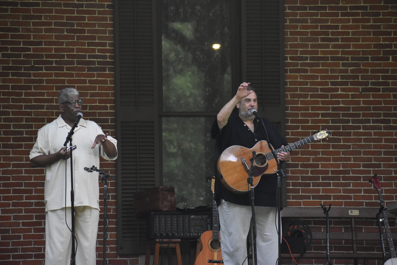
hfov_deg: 9.5
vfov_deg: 6.3
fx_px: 2398
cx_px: 198
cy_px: 132
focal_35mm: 218
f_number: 4.8
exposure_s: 1/640
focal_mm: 145
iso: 4000
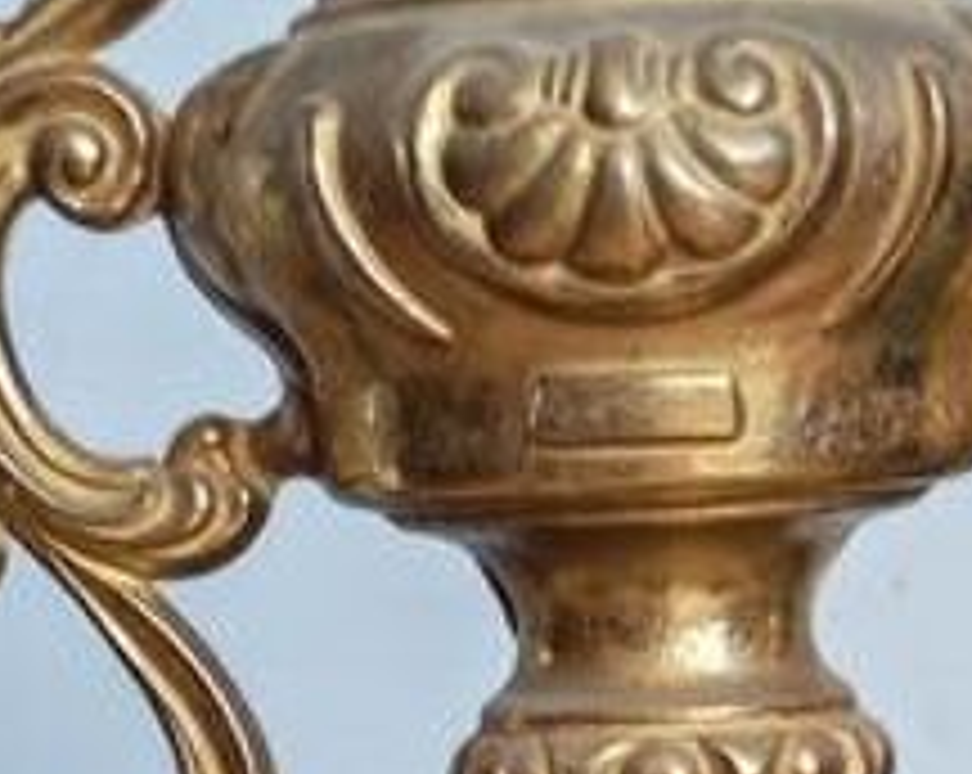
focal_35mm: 163
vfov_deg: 8.3
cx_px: 860
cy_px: 2176
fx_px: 4681
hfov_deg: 11.8
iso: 1600
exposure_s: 1/50
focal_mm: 6.12
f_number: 1.9
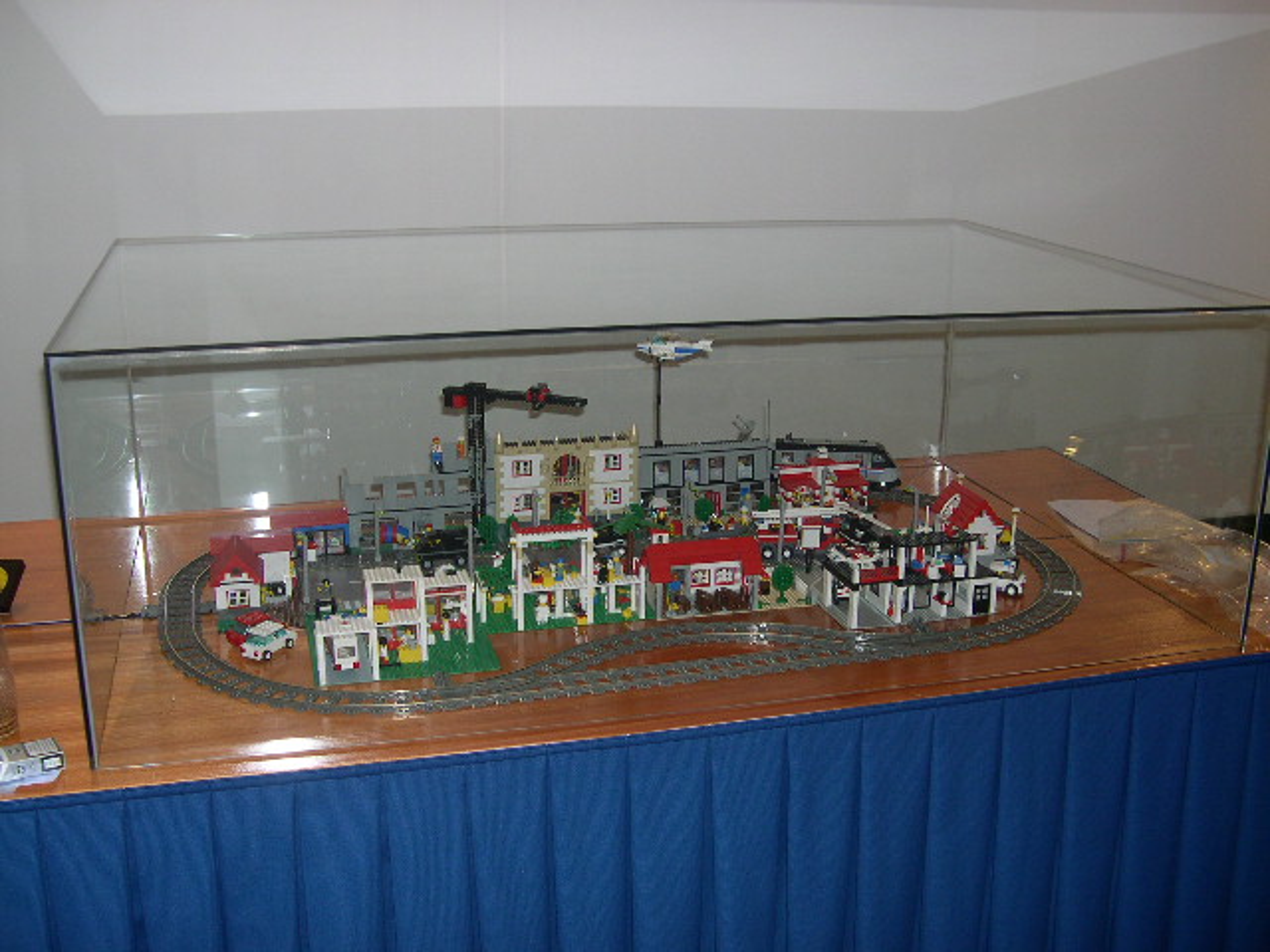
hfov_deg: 49.0
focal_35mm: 38
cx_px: 635
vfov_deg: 37.7
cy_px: 476
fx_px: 1394
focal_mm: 8
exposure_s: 1/60
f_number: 2.8
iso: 100
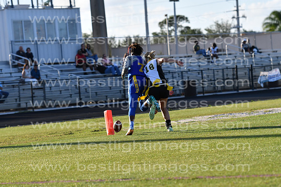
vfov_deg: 7.9
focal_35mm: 174
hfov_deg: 11.8
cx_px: 140
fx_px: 1358
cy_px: 94
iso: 400
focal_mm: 116
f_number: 4
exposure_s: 1/3200
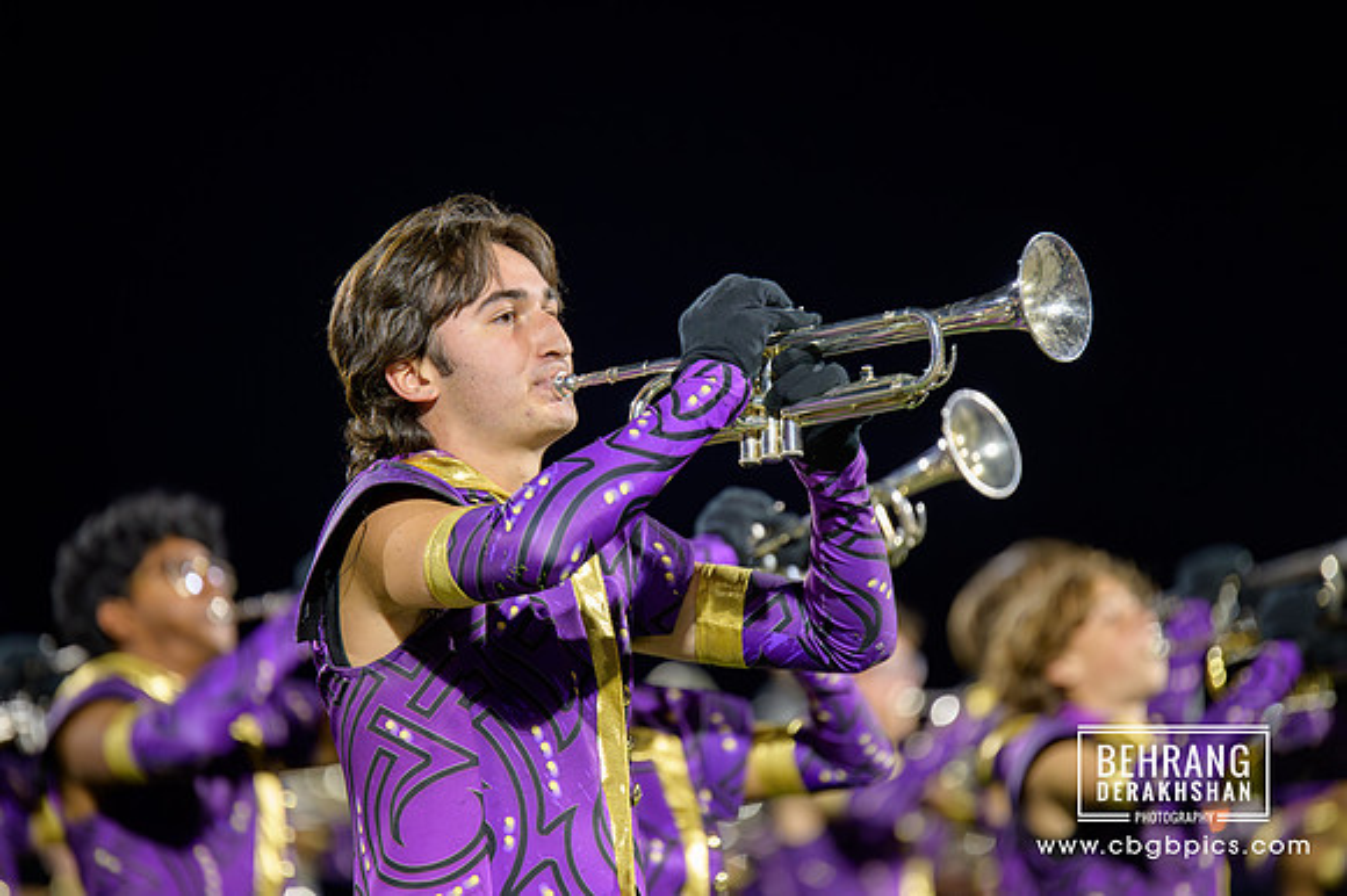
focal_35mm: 200
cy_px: 448
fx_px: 7479
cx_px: 674
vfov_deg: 6.9
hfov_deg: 10.3
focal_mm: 200
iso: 4500
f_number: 2.8
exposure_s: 1/500
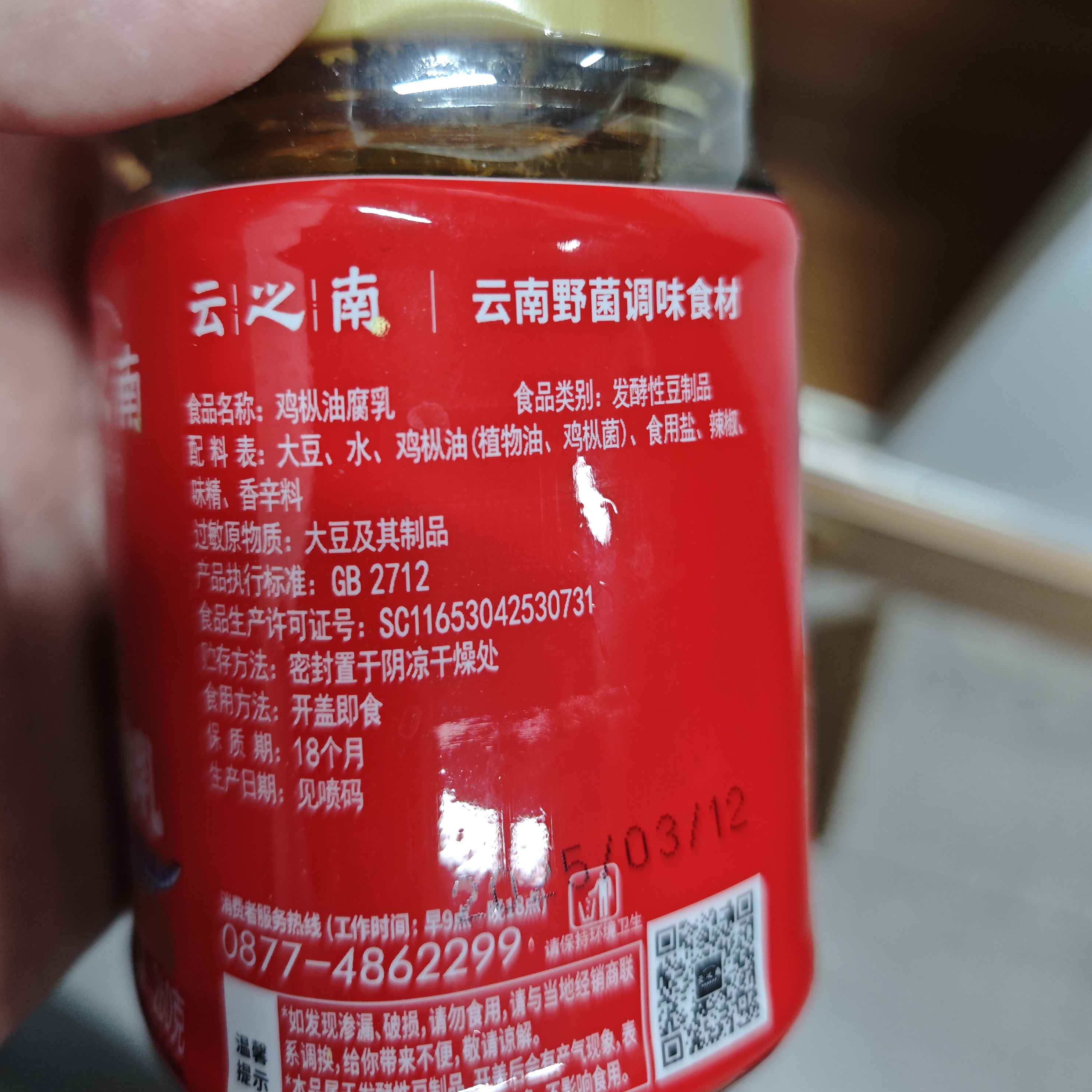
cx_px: 529
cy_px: 415
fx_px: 999
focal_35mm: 28
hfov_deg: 57.3
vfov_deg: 56.7
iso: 640
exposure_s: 1/45.1
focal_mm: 6.55
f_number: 1.62
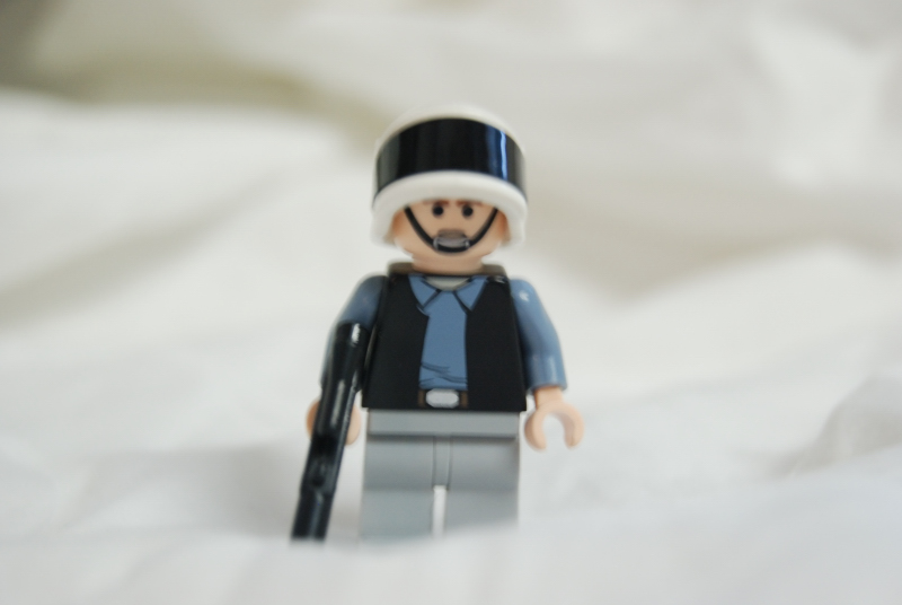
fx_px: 2070
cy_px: 302
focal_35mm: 82
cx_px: 451
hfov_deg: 24.6
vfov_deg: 16.6
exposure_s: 1/15
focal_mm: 55
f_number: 6.3
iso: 800
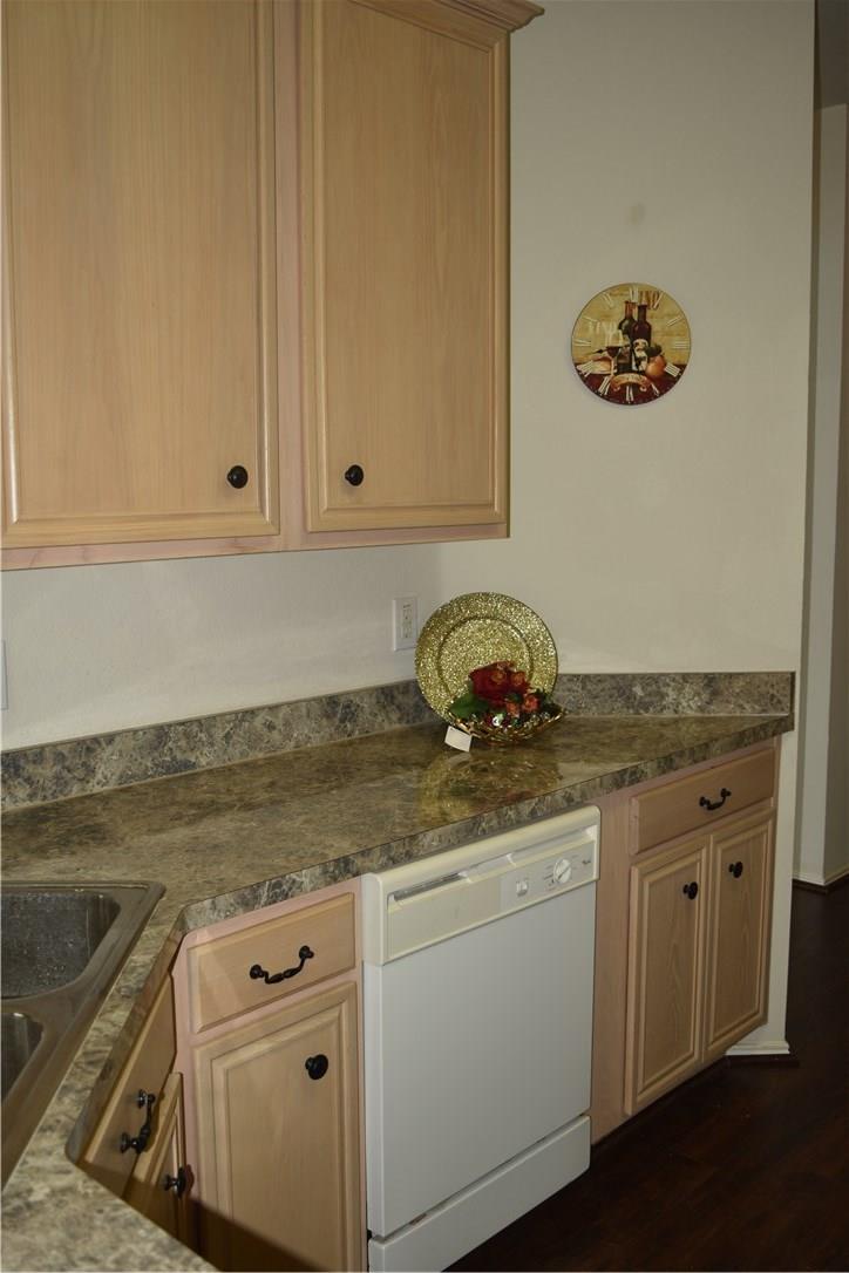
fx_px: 1220
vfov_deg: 55.1
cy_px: 636
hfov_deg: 38.4
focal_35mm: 34
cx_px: 424
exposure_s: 1/60
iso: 100
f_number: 3.8
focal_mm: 23
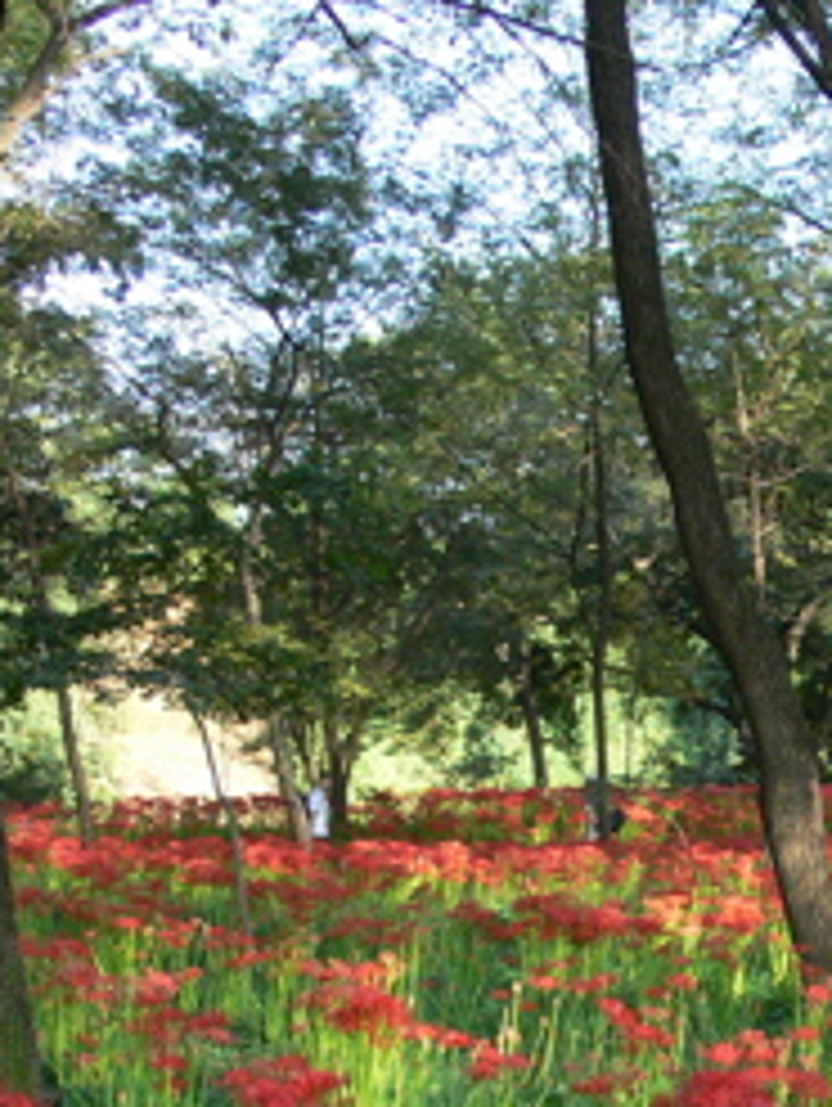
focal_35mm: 91
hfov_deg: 15.6
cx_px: 1025
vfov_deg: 21.2
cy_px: 909
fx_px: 2911
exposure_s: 1/100
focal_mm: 7.4
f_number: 2.8
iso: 80
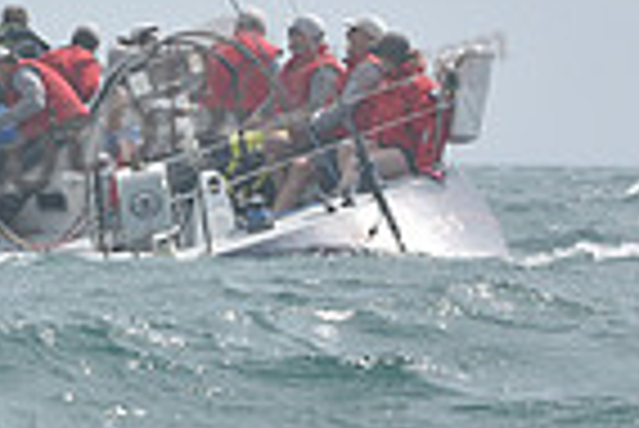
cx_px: -356
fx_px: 5064
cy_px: -61
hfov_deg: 7.1
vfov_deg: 4.8
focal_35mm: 285
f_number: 11
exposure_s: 1/800
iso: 320
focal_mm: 70
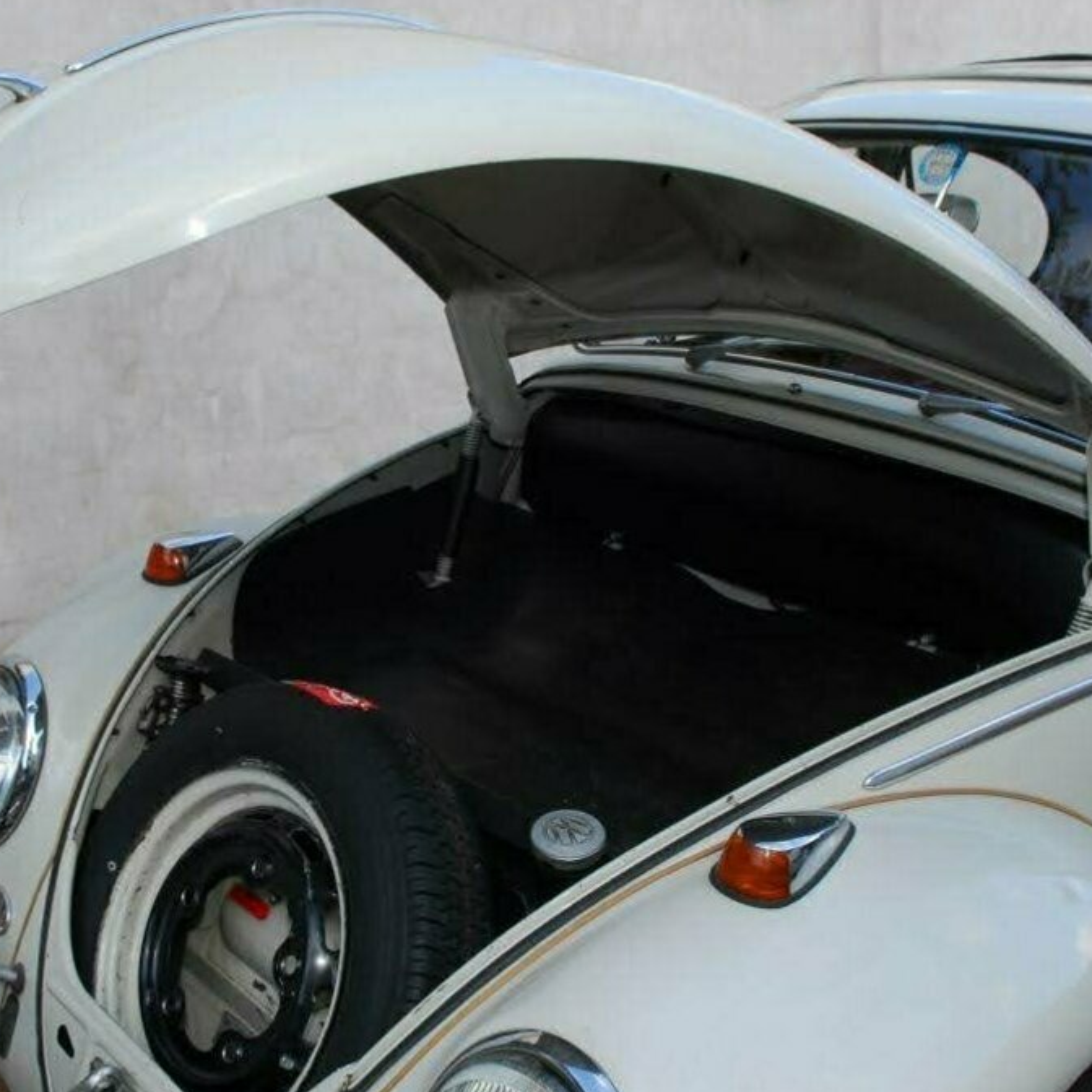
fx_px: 1383
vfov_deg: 43.0
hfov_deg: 42.8
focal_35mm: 39
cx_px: 429
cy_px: 609
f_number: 9
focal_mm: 17
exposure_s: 1/60
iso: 200
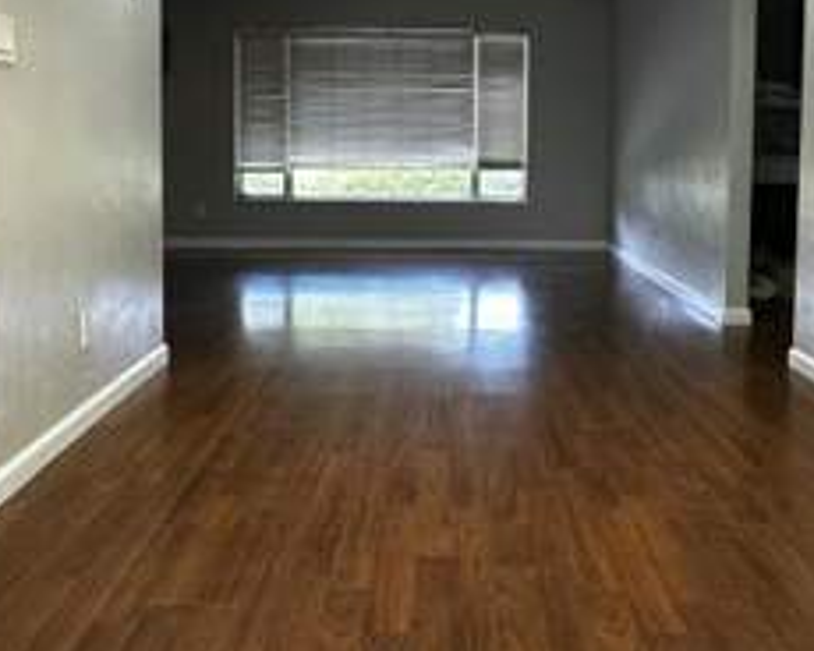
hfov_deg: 47.8
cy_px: 184
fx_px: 915
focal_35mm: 38
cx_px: 460
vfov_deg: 38.4
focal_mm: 2.22
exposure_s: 1/60
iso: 250
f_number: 2.2
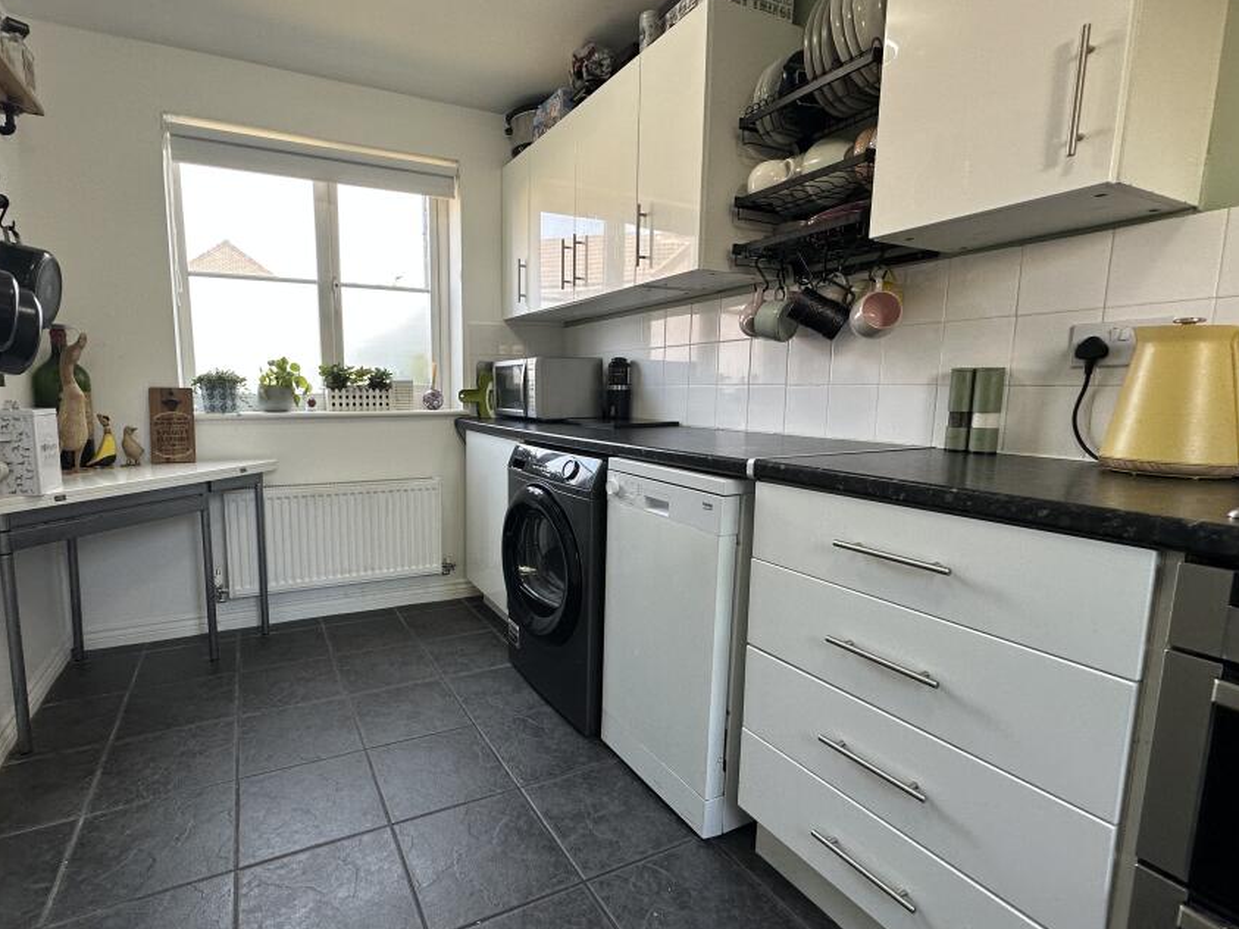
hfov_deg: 90.4
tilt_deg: -7.8
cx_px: 526
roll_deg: -0.8
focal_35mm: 17
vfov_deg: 74.7
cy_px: 470
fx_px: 608
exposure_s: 1/100
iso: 125
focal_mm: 2.22
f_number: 2.2
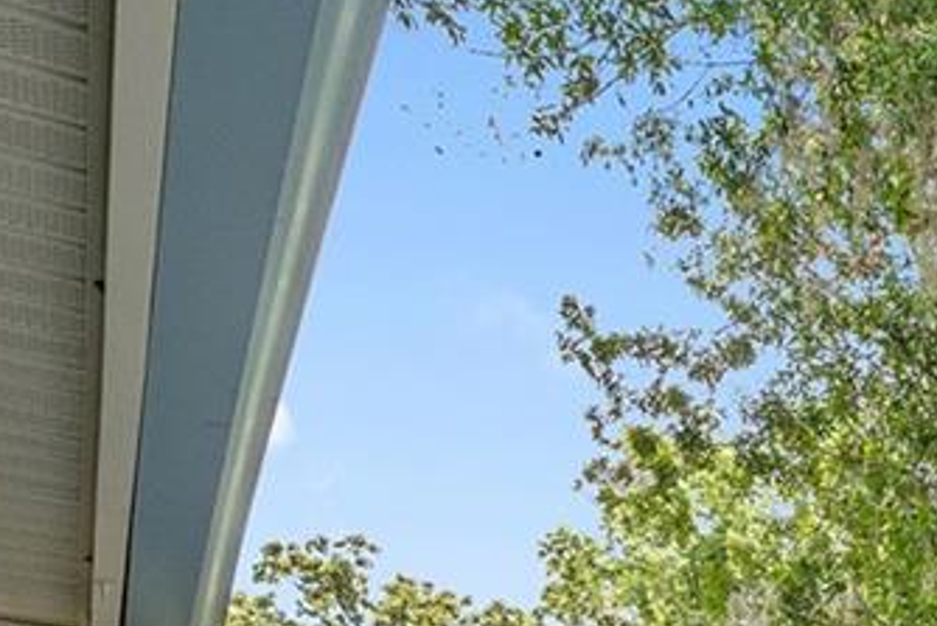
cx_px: 1490
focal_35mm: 67
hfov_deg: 22.9
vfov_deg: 16.7
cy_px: 1148
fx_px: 1745
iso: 500
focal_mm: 14
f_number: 8
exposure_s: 1/160
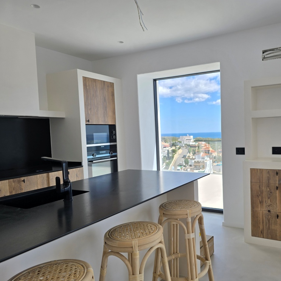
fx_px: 257
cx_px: 186
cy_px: 145
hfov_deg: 56.2
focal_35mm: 28
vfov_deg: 57.3
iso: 12
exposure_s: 1/273
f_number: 1.7
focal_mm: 6.3
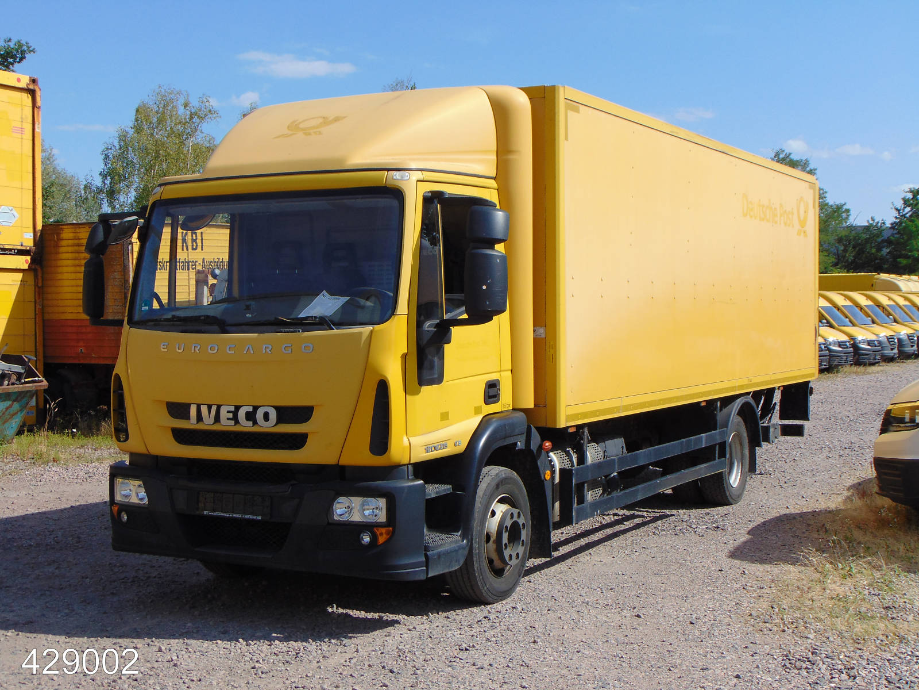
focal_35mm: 50
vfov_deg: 29.1
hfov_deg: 38.2
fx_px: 1327
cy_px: 345
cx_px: 460
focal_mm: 9
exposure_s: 1/200
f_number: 9
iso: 80
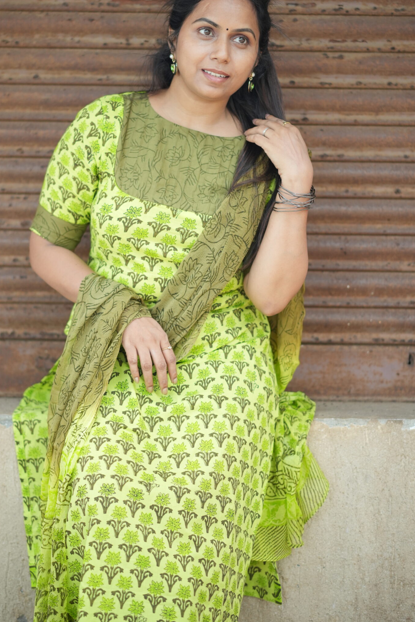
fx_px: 1193
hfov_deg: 19.7
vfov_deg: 29.2
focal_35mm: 69
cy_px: 251
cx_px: 183
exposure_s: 1/320
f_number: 1.8
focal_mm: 55
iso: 800
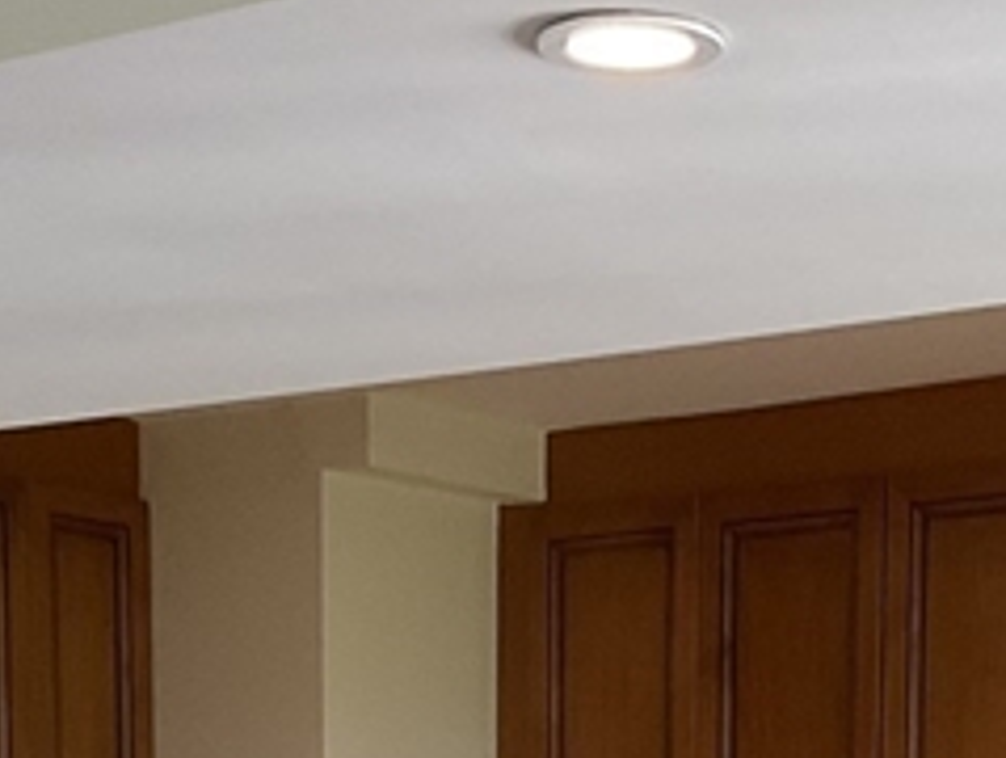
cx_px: 720
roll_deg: -0.9
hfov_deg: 15.8
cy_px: 1512
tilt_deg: -8.0
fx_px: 3609
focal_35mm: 124
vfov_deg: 10.9
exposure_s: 1/60
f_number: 1.8
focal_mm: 3
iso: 50
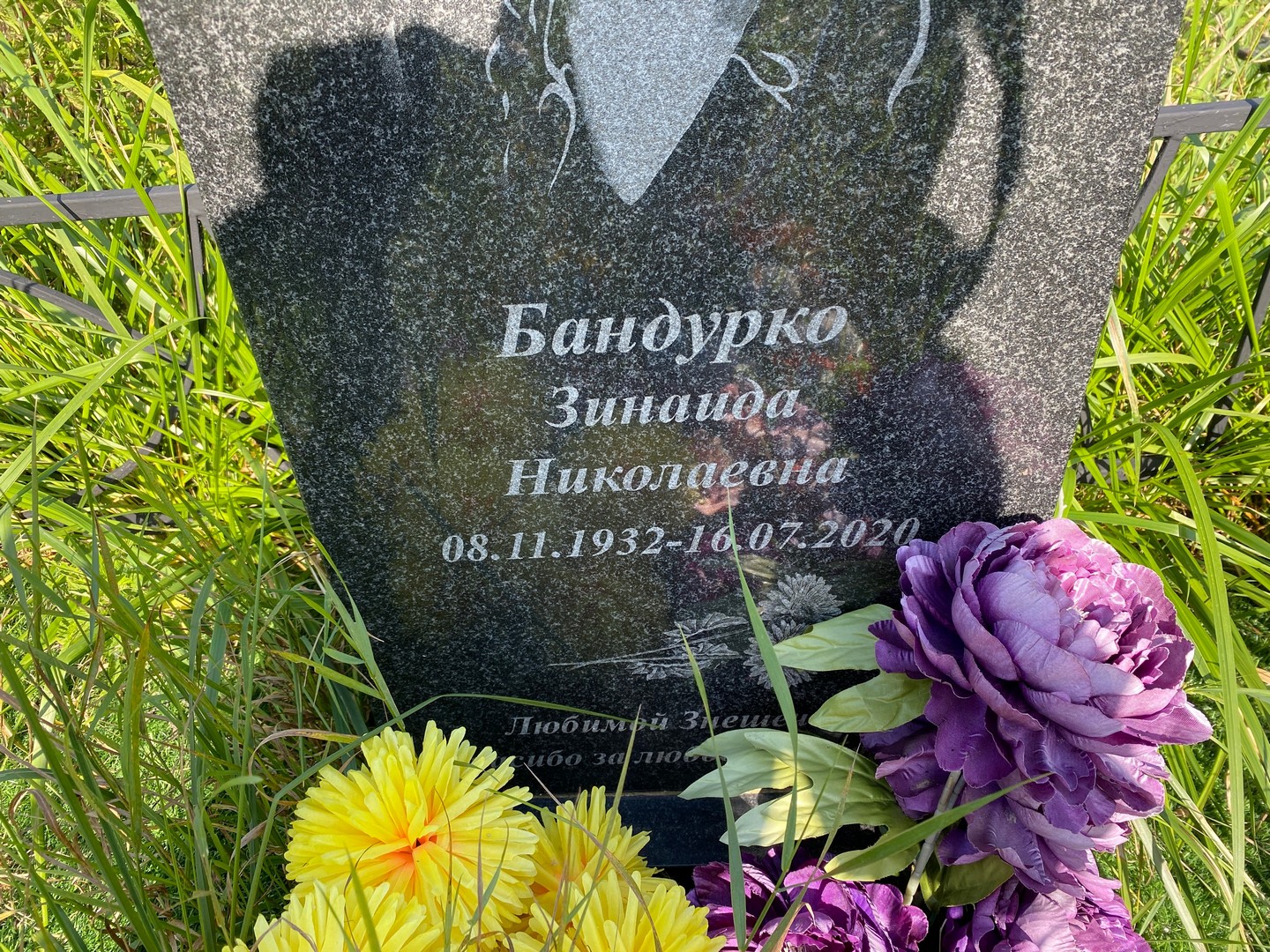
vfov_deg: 53.1
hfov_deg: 67.3
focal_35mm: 26
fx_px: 954
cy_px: 476
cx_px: 635
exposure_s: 1/421
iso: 32
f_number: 1.8
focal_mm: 4.25
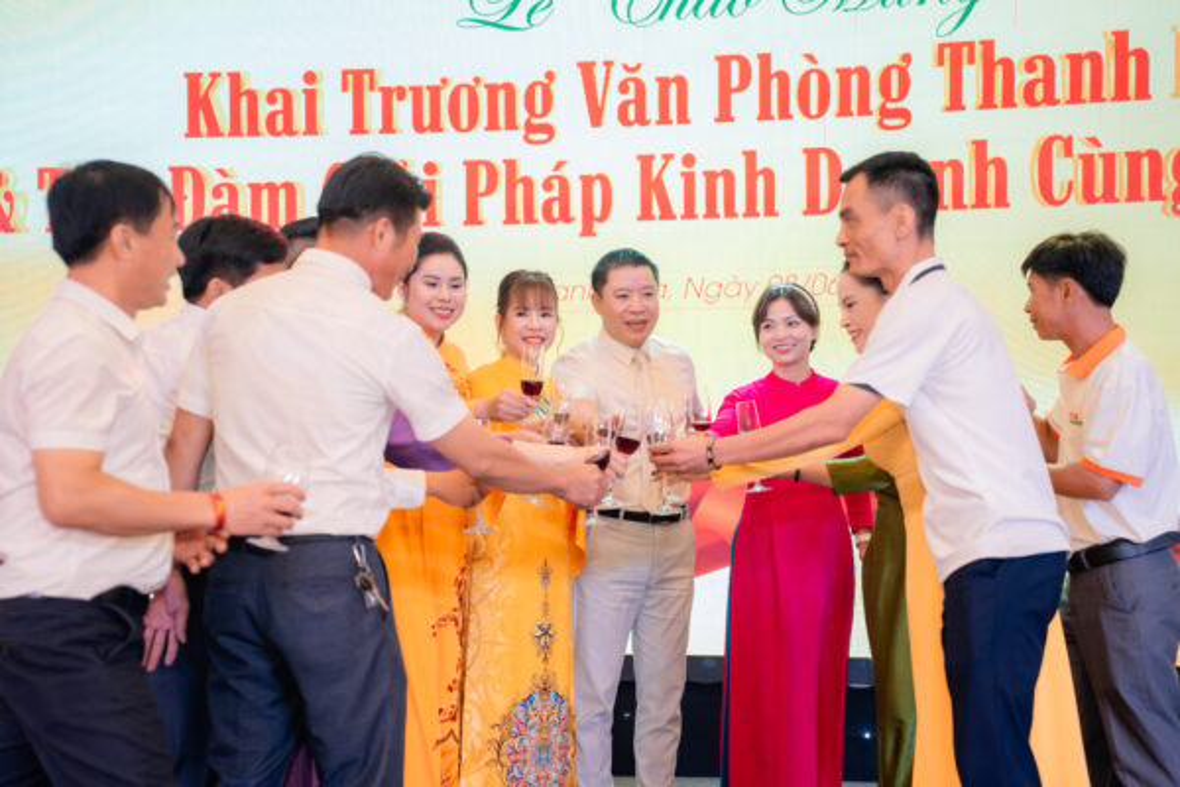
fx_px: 2065
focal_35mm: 63
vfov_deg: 21.6
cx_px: 590
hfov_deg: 31.9
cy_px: 394
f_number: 3.2
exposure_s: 1/160
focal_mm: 63
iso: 640
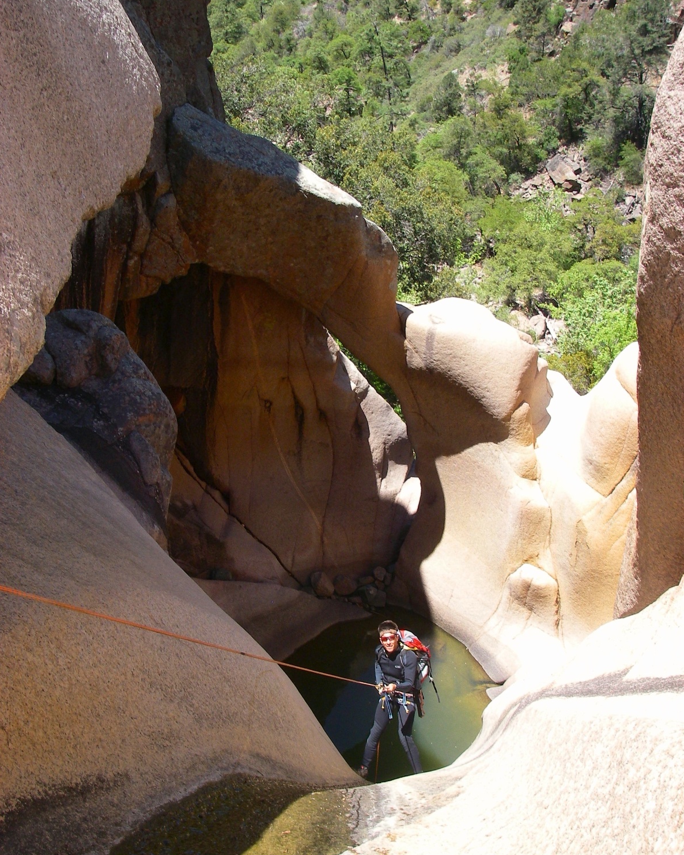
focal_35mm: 40
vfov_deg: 45.8
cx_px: 341
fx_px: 1012
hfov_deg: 37.3
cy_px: 425
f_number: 6.6
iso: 64
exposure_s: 1/100
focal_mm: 6.3
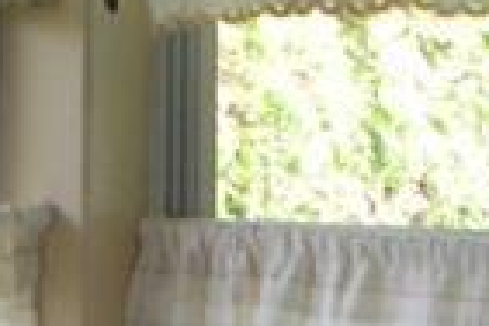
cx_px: 149
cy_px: 1134
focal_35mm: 272
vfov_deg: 4.7
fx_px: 3694
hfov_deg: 7.6
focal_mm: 6.3
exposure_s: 1/71.4
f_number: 3.5
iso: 130
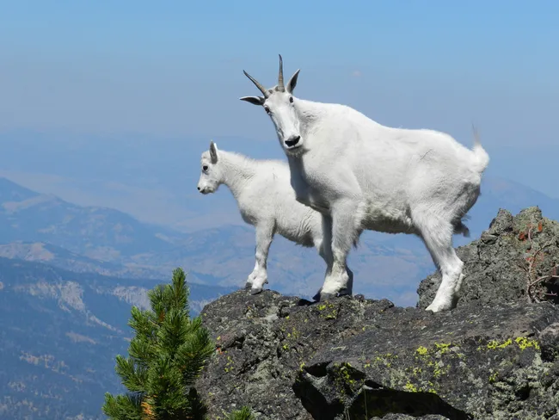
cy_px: 210
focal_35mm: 130
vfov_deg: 11.4
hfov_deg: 15.2
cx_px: 280
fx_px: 2100
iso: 160
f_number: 5
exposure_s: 1/1250
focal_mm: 23.1
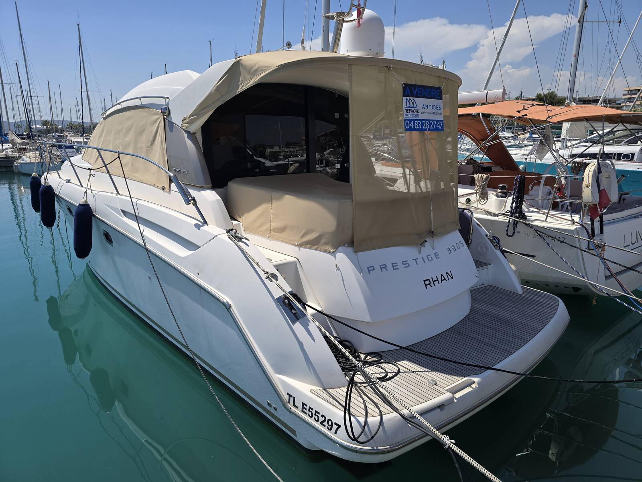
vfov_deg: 58.9
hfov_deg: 73.9
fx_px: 427
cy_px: 241
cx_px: 321
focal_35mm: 23
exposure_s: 1/1179
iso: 12
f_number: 1.7
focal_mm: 6.3
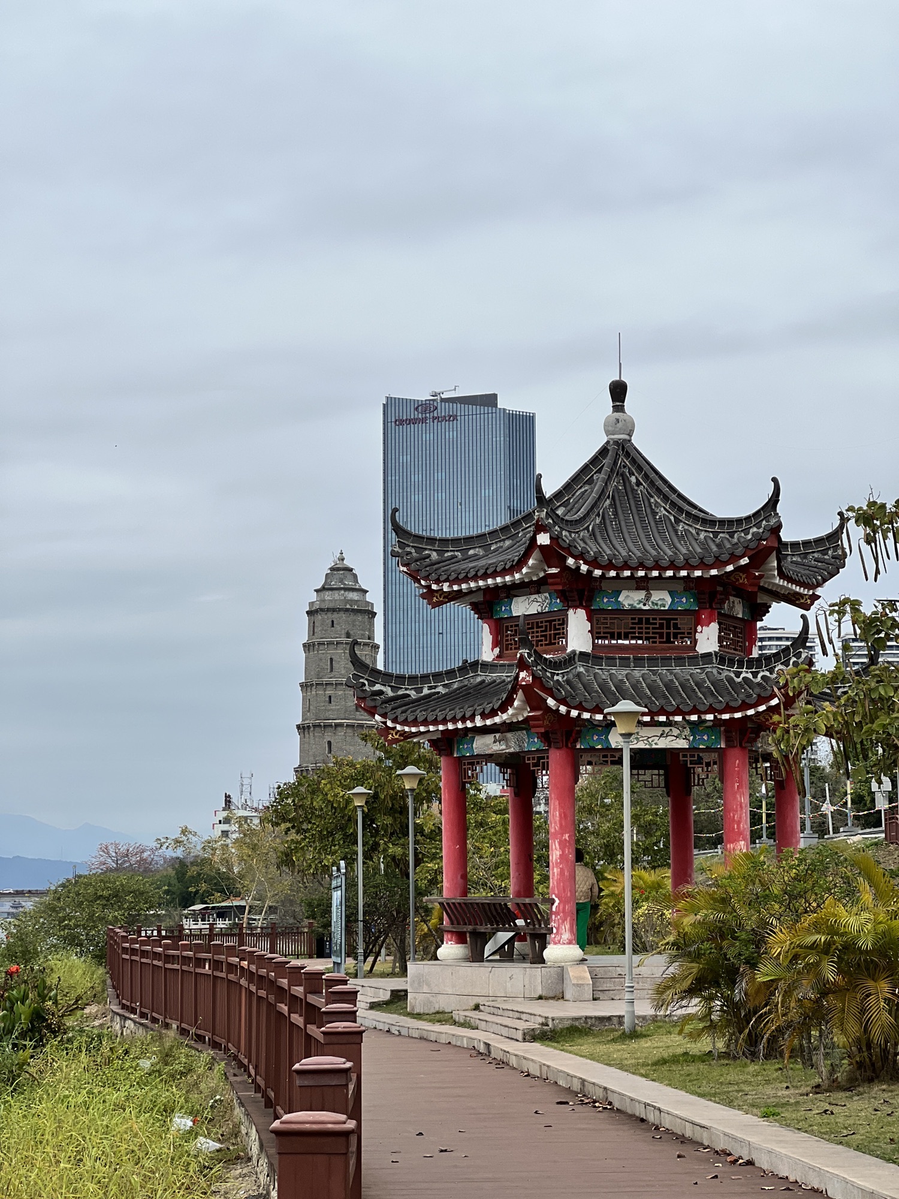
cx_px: 450
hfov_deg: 19.1
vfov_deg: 25.3
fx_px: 2666
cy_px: 600
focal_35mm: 77
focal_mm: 9
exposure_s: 1/889
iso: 32
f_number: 2.8
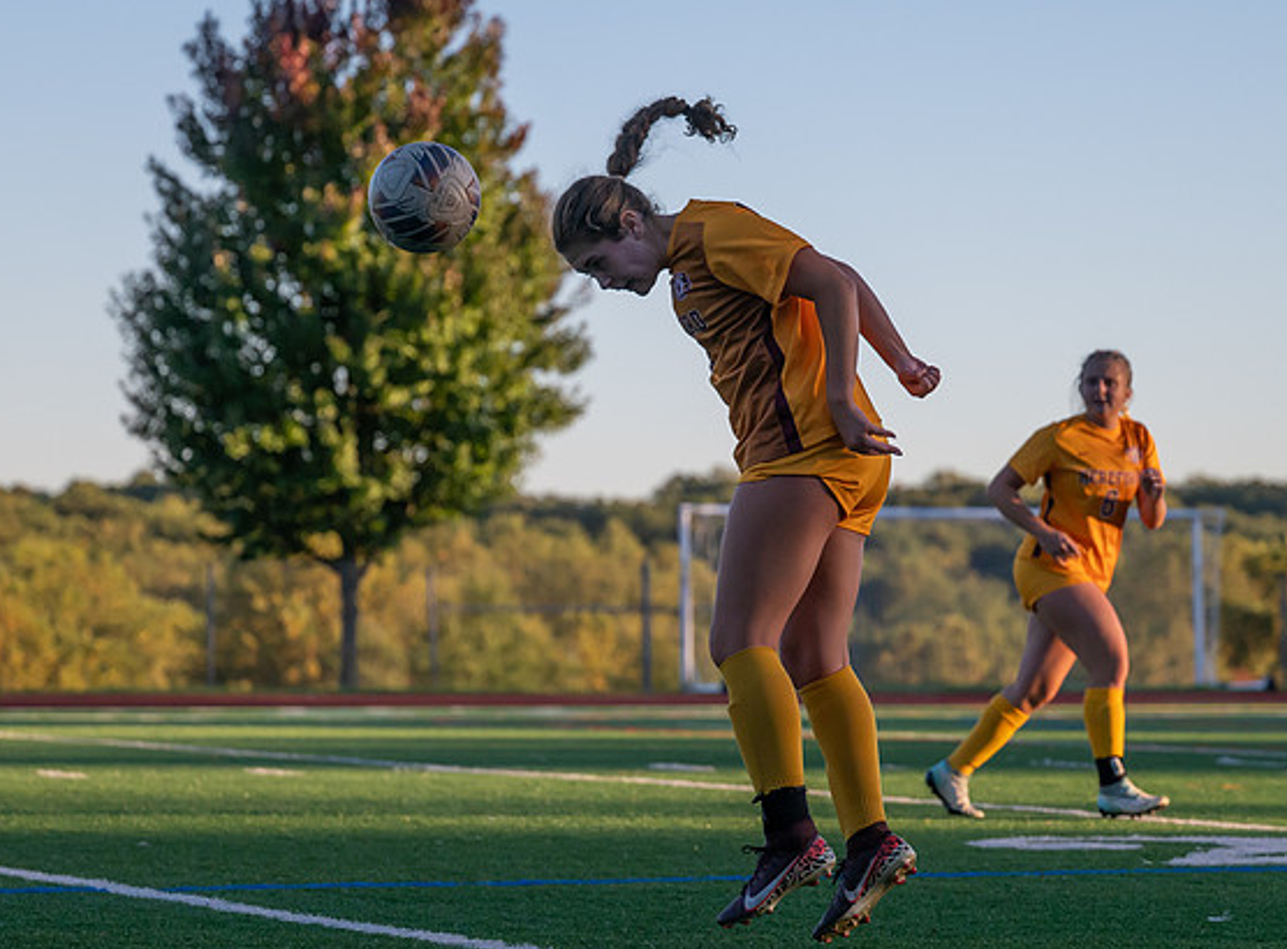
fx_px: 5876
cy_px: 418
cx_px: 680
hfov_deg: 12.5
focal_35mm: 159
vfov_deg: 9.2
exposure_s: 1/3200
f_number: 2.8
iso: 320
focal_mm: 77
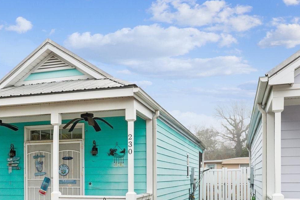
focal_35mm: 50
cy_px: 158
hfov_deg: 38.0
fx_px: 417
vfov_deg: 26.5
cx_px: 55
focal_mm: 24
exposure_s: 1/160
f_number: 11
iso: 250
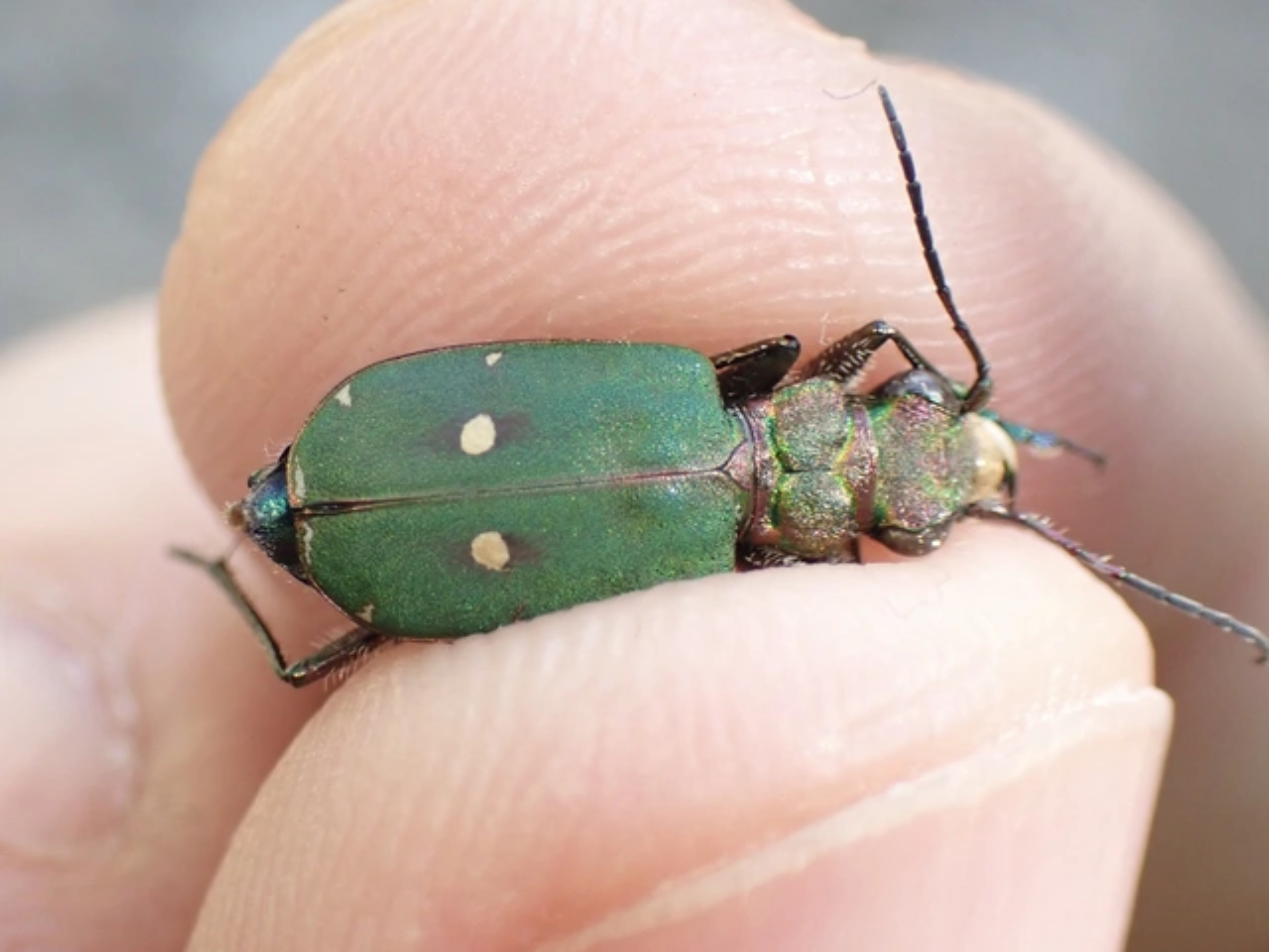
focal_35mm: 71
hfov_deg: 27.4
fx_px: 2603
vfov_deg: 20.7
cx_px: 634
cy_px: 476
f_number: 3.9
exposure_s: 1/250
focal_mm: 12.73
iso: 500
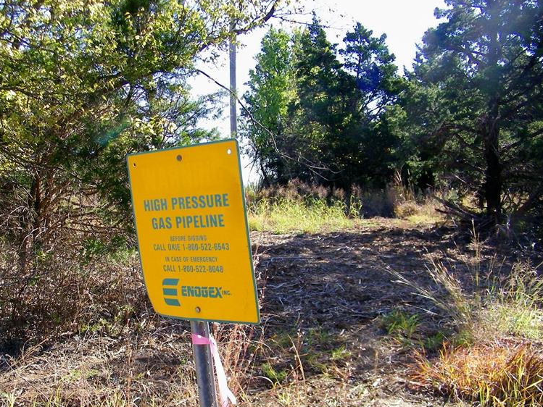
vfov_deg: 34.9
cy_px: 263
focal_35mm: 41
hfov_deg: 45.1
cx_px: 184
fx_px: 643
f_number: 3.6
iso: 80
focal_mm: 5.4
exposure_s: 1/250
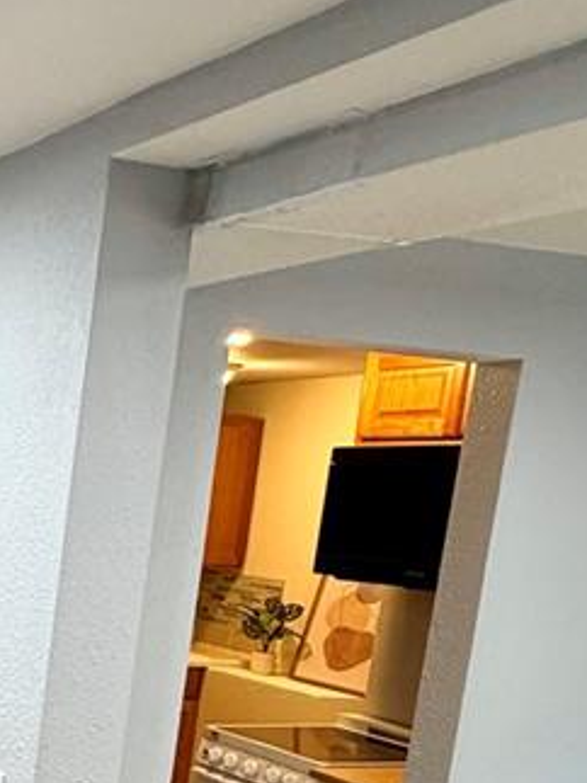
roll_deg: -3.1
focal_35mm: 52
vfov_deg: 34.8
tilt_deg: -11.4
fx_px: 1176
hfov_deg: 22.0
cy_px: 698
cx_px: -349
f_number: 2.2
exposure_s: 1/60
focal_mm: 2.22
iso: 160
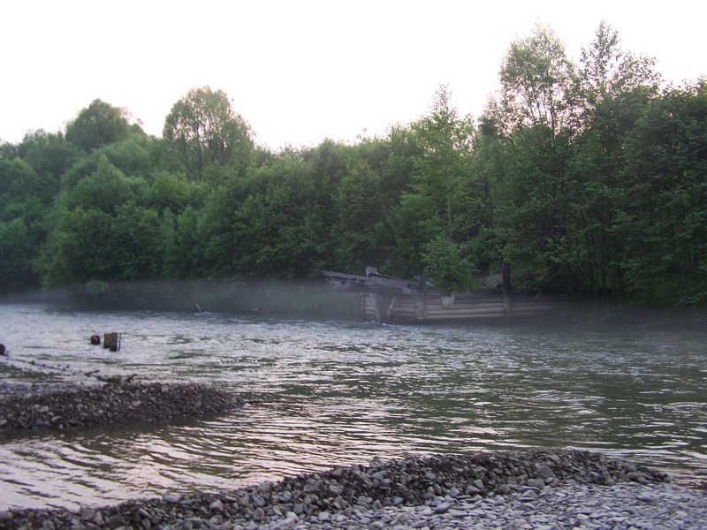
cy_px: 265
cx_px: 354
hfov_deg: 49.0
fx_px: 776
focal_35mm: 38
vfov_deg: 37.7
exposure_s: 1/30
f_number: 2.8
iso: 64
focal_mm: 6.3
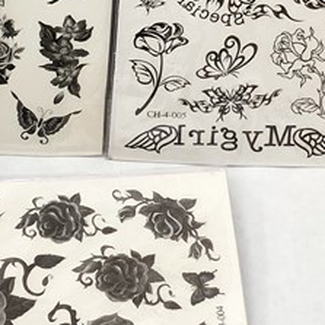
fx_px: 1753
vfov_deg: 10.6
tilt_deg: -50.8
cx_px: -179
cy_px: 55
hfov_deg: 10.2
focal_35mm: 165
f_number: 2.4
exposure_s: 1/50
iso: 40
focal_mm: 6
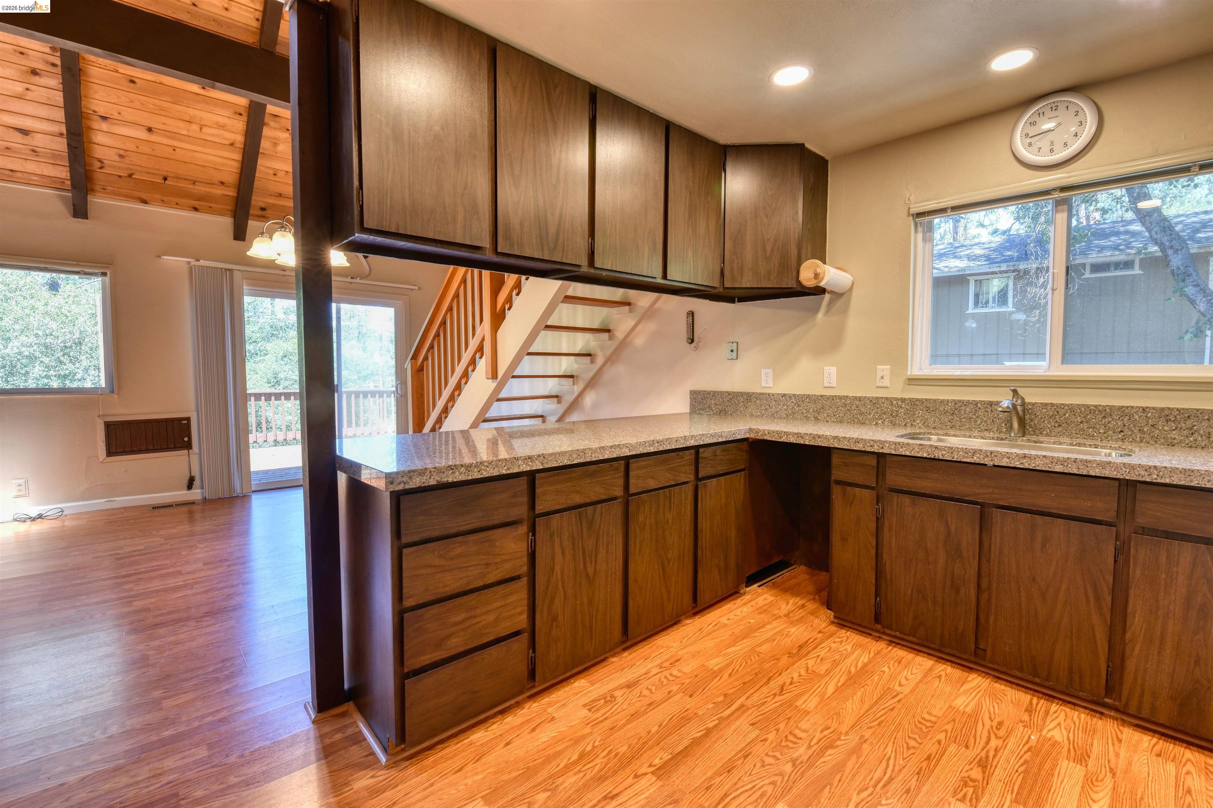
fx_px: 505
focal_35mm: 15
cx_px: 606
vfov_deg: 77.3
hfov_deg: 100.4
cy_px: 404
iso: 400
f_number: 11
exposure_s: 1/2.5
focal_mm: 15
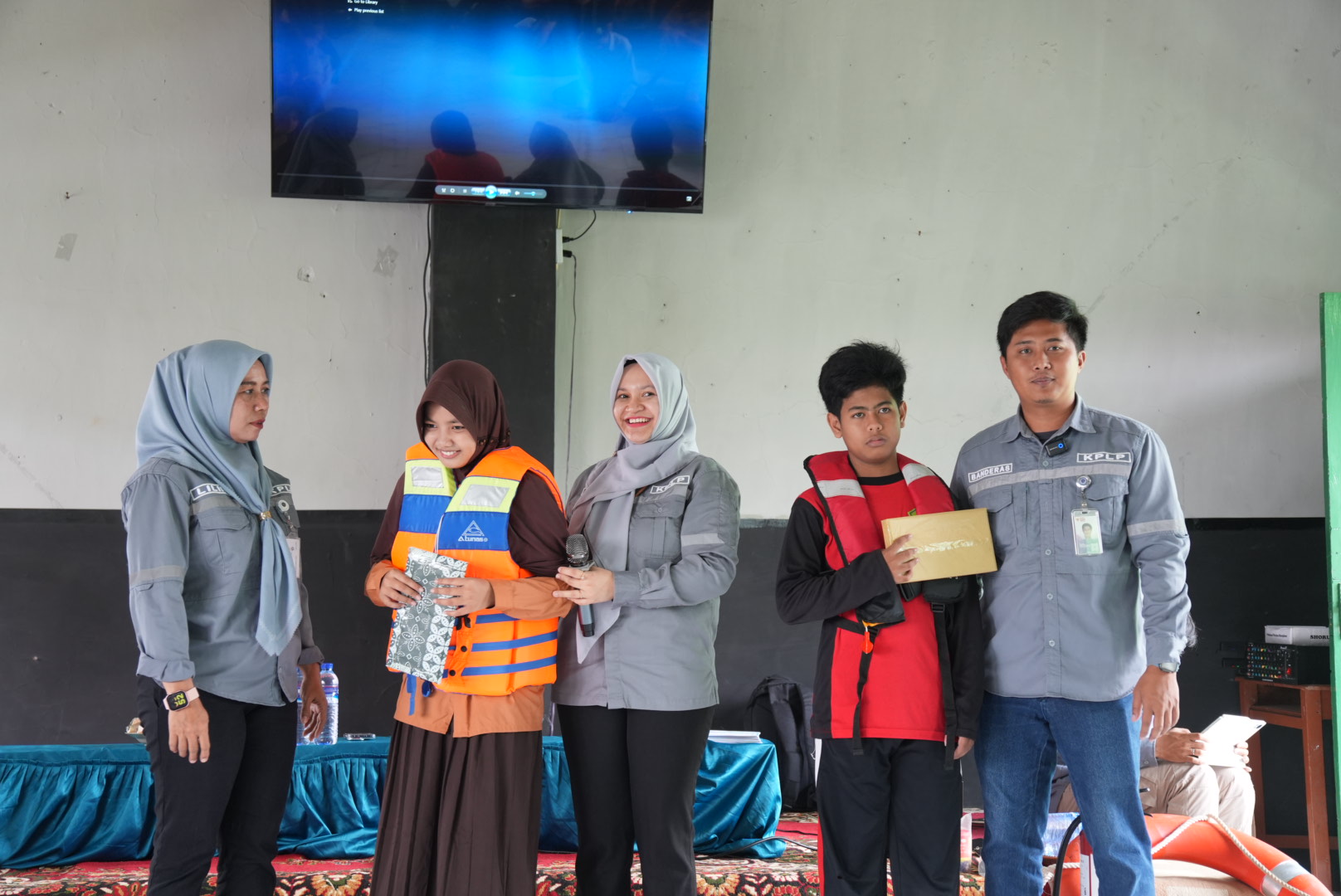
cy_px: 448
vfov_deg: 22.7
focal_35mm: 60
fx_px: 2237
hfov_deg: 33.4
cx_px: 670
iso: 500
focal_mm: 40
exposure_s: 1/80
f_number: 2.8
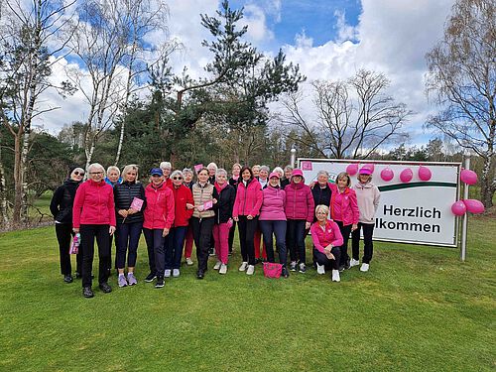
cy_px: 186
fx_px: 330
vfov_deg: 58.9
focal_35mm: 23
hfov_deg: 73.9
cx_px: 248
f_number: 1.8
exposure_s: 1/1124
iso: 50
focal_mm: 5.4
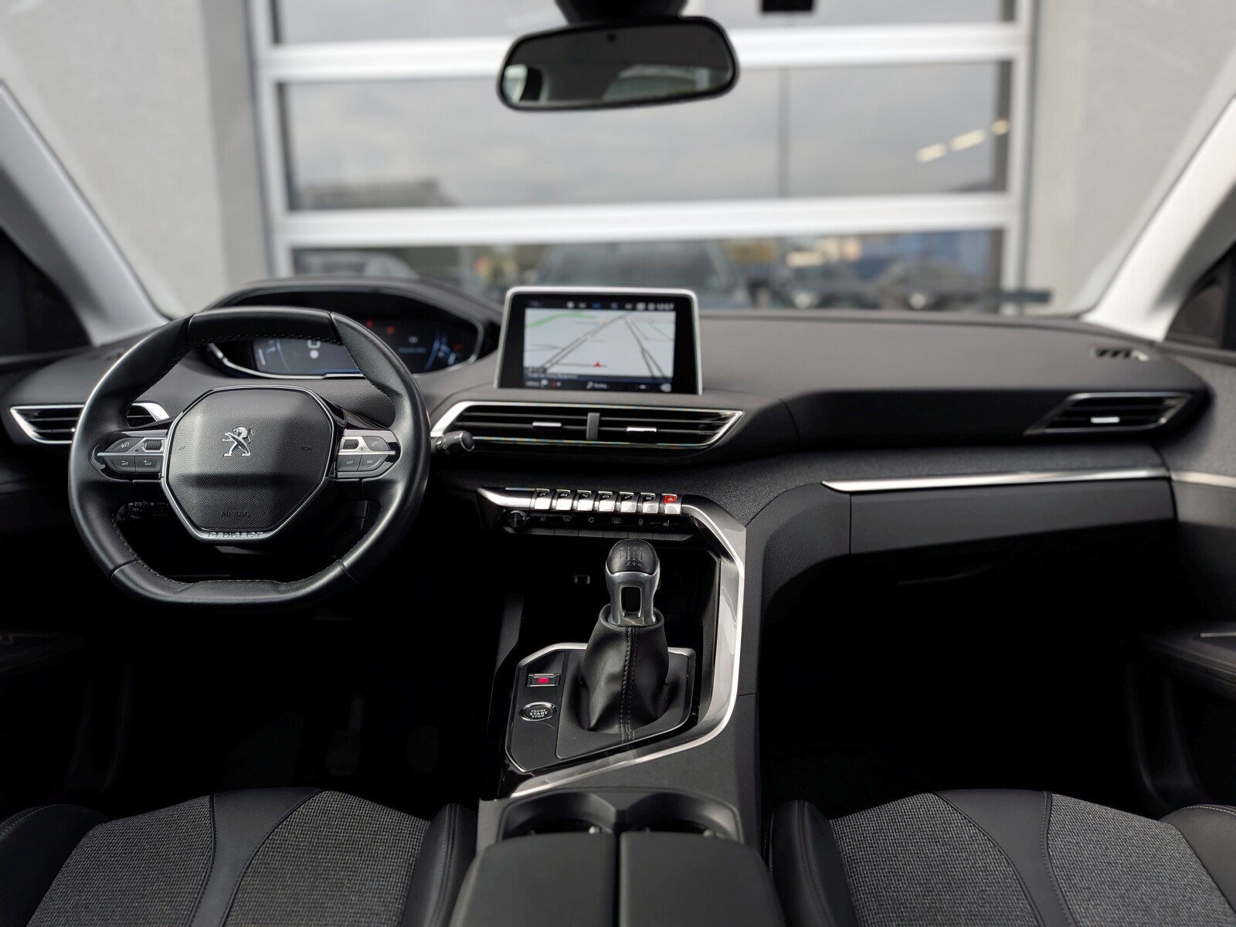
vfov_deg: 56.8
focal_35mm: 24
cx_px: 618
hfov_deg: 71.6
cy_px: 464
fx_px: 857
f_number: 1.7
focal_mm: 4.53
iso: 30
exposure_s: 1/265
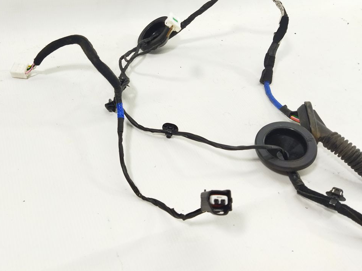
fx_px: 356
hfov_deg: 53.4
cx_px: 139
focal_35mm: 34
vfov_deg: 41.6
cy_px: 109
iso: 128
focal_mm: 4.71
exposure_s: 1/100
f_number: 1.79
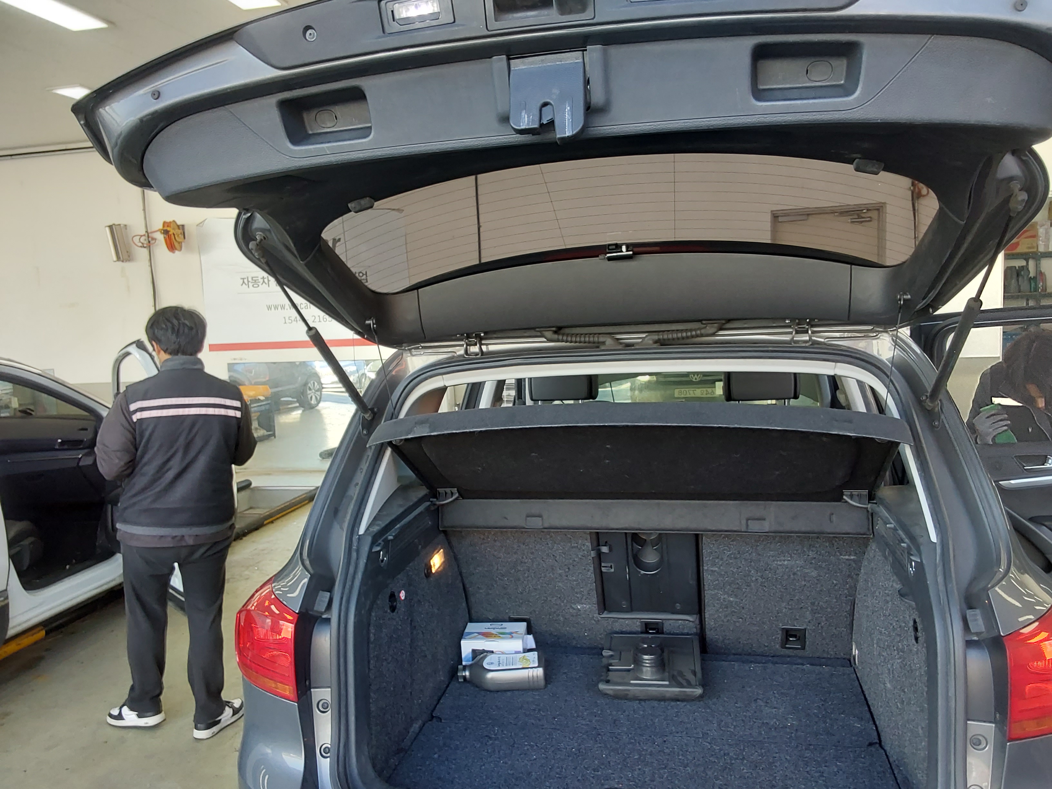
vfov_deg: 49.7
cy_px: 394
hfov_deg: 63.4
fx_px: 851
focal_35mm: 28
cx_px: 526
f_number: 1.9
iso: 100
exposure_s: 1/120
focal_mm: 2.91
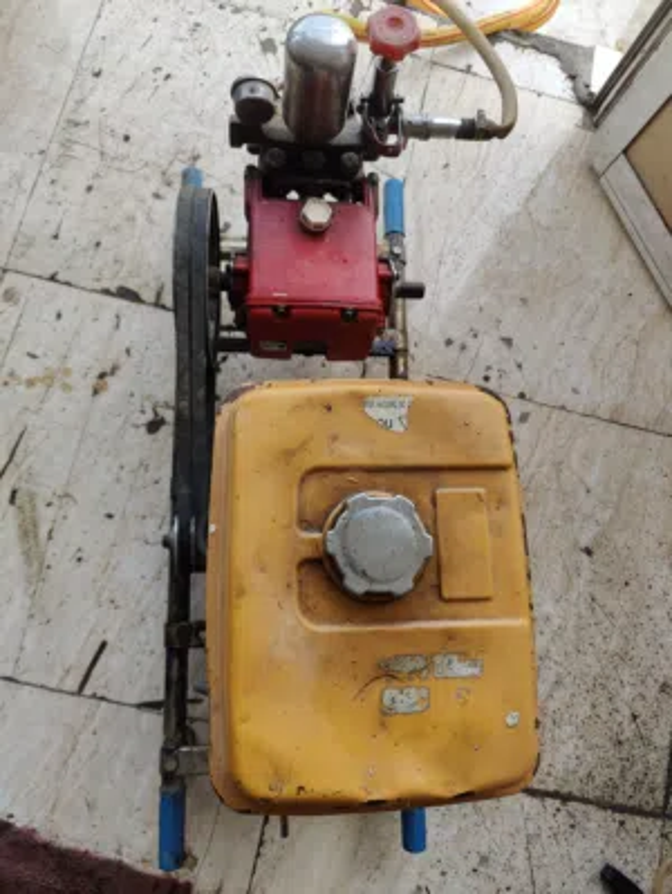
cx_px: 336
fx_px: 594
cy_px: 447
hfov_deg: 59.0
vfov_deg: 73.9
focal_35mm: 23
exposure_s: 1/366
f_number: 1.8
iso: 50
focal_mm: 6.06
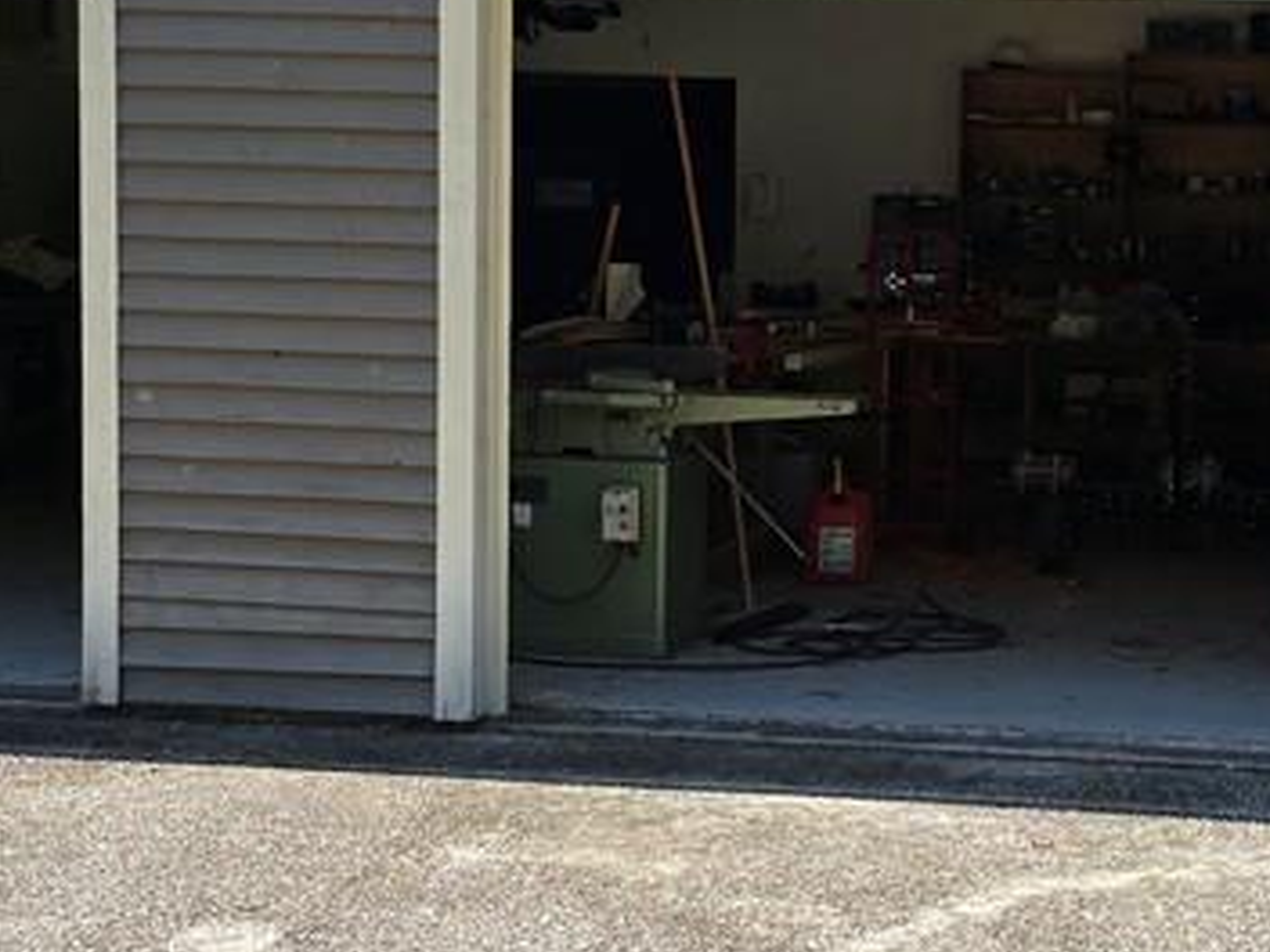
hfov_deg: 28.3
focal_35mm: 67
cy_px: 407
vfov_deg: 21.9
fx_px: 2458
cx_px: 1025
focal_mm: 6.3
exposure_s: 1/311
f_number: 1.7
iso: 12
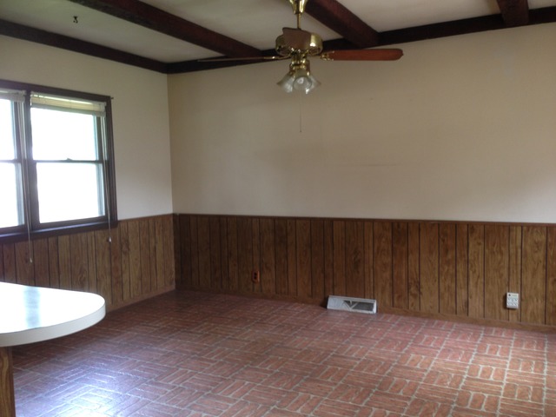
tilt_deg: -4.3
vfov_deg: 42.9
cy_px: 208
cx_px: 278
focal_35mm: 33
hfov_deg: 55.4
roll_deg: +2.9
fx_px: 530
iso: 80
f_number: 2.4
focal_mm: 4.12
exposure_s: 1/20
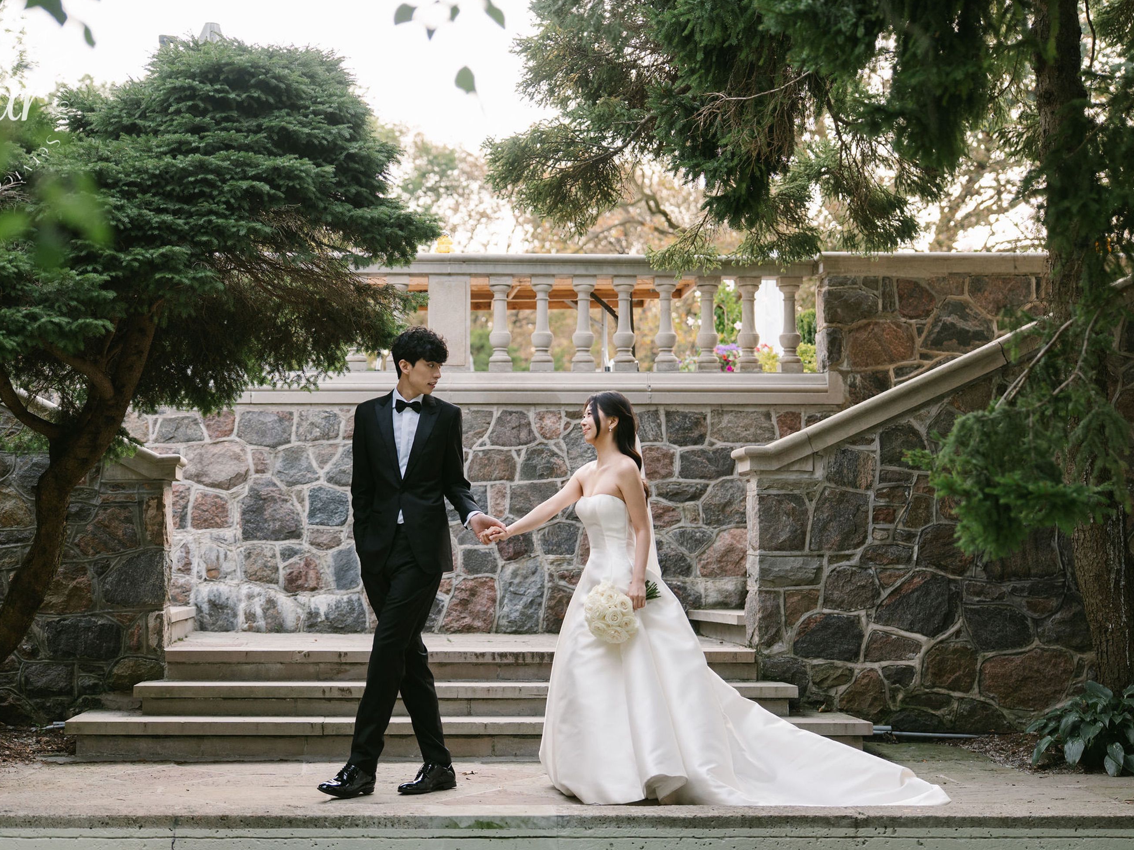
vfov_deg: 29.1
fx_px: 1638
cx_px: 511
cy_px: 417
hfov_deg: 38.2
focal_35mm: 50
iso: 400
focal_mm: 45
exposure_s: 1/400
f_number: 2
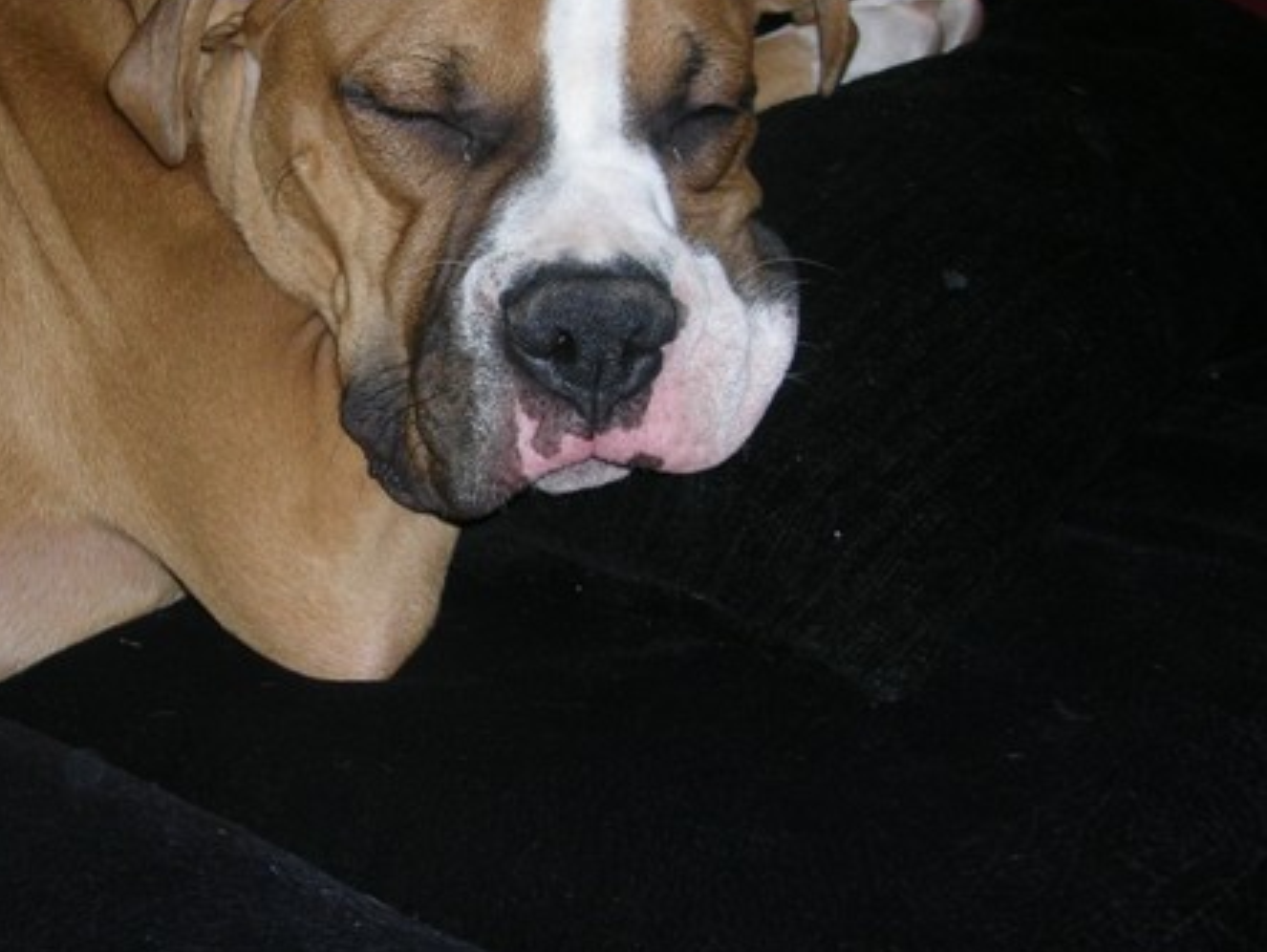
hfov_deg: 34.3
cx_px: 353
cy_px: 370
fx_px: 2014
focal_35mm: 55
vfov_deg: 26.5
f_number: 2.8
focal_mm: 5.8
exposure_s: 1/60.1
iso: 50
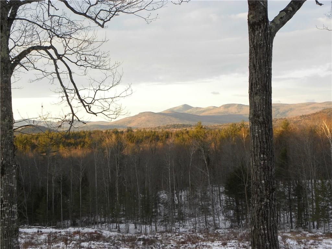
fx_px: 556
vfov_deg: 25.2
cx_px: 166
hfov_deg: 33.2
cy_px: 124
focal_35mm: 58
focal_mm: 10.3
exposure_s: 1/79.1
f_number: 3.5
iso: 82
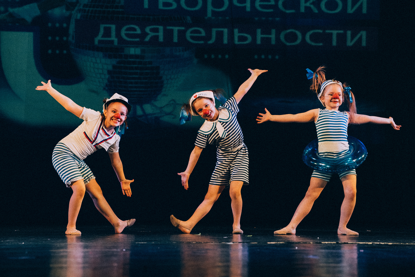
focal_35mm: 98
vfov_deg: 14.0
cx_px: 208
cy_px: 120
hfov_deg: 20.9
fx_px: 1124
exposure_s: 1/250
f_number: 4
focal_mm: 55
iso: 1600
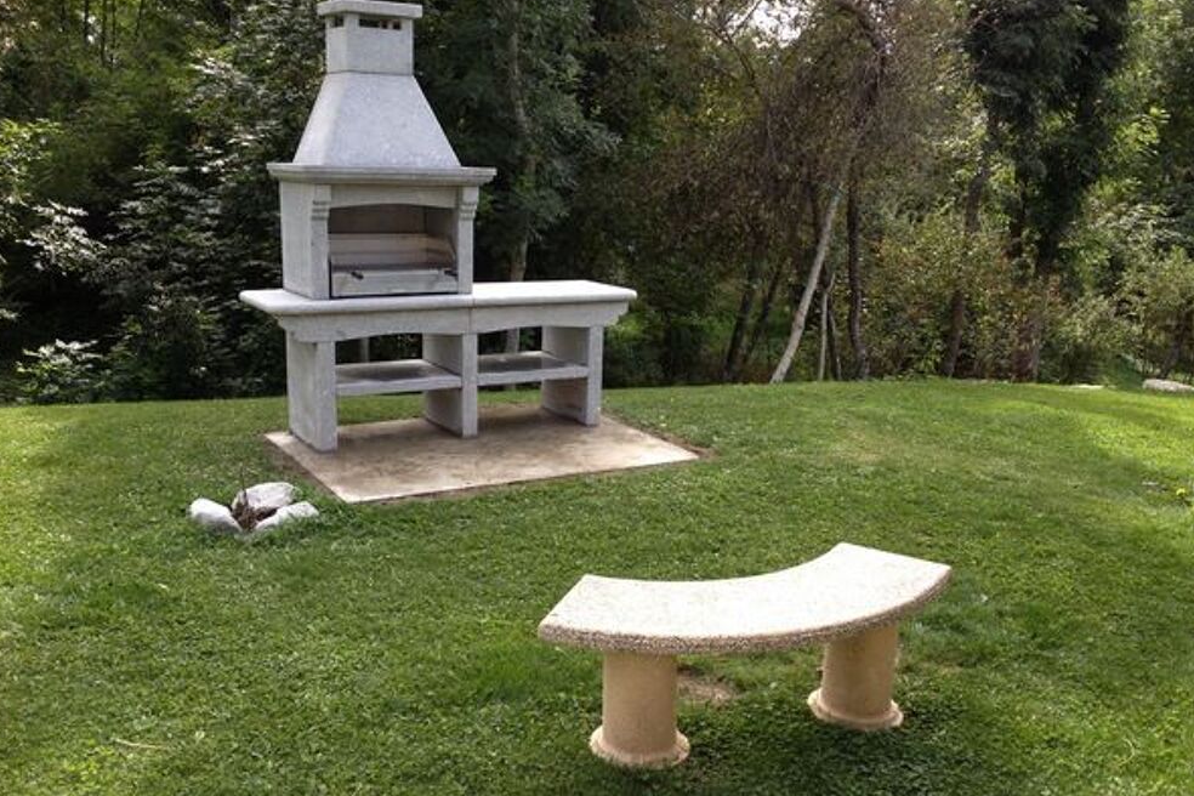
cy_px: 377
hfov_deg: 51.9
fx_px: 1227
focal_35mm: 37
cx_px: 598
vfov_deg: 35.9
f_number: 2.4
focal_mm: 4.28
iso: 64
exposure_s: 1/378
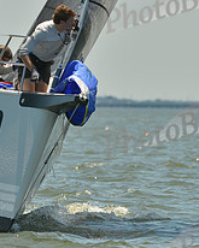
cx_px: 42
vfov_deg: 2.9
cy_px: 81
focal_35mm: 661
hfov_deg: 2.3
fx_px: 4863
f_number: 5.6
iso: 200
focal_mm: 250
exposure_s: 1/1600
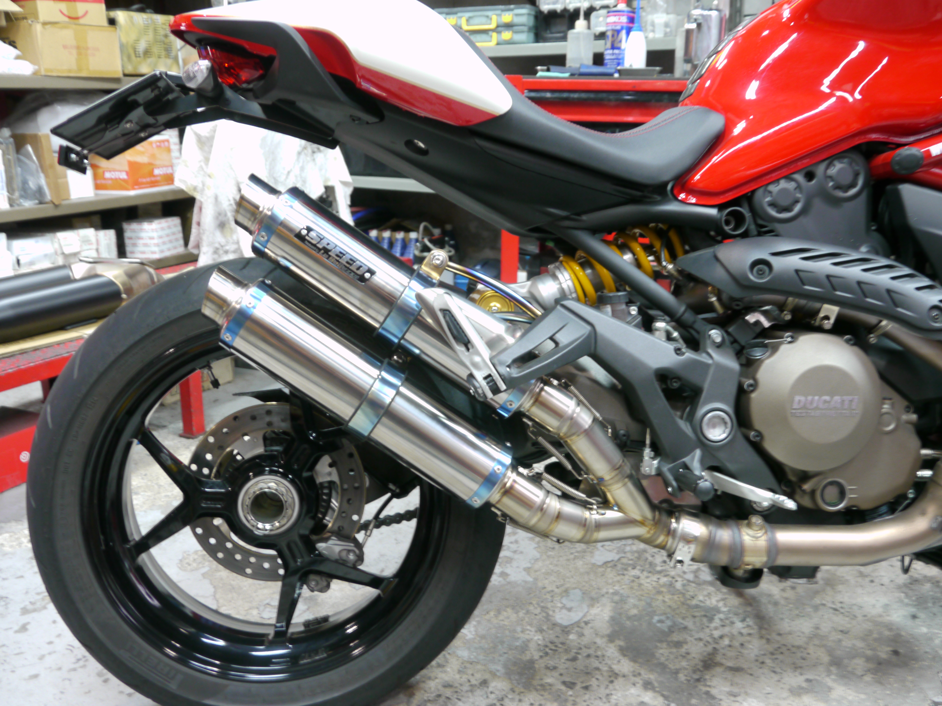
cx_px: 471
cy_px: 353
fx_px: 925
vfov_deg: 41.8
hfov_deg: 54.0
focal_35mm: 34
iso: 400
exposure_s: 1/4
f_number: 4.2
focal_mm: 17
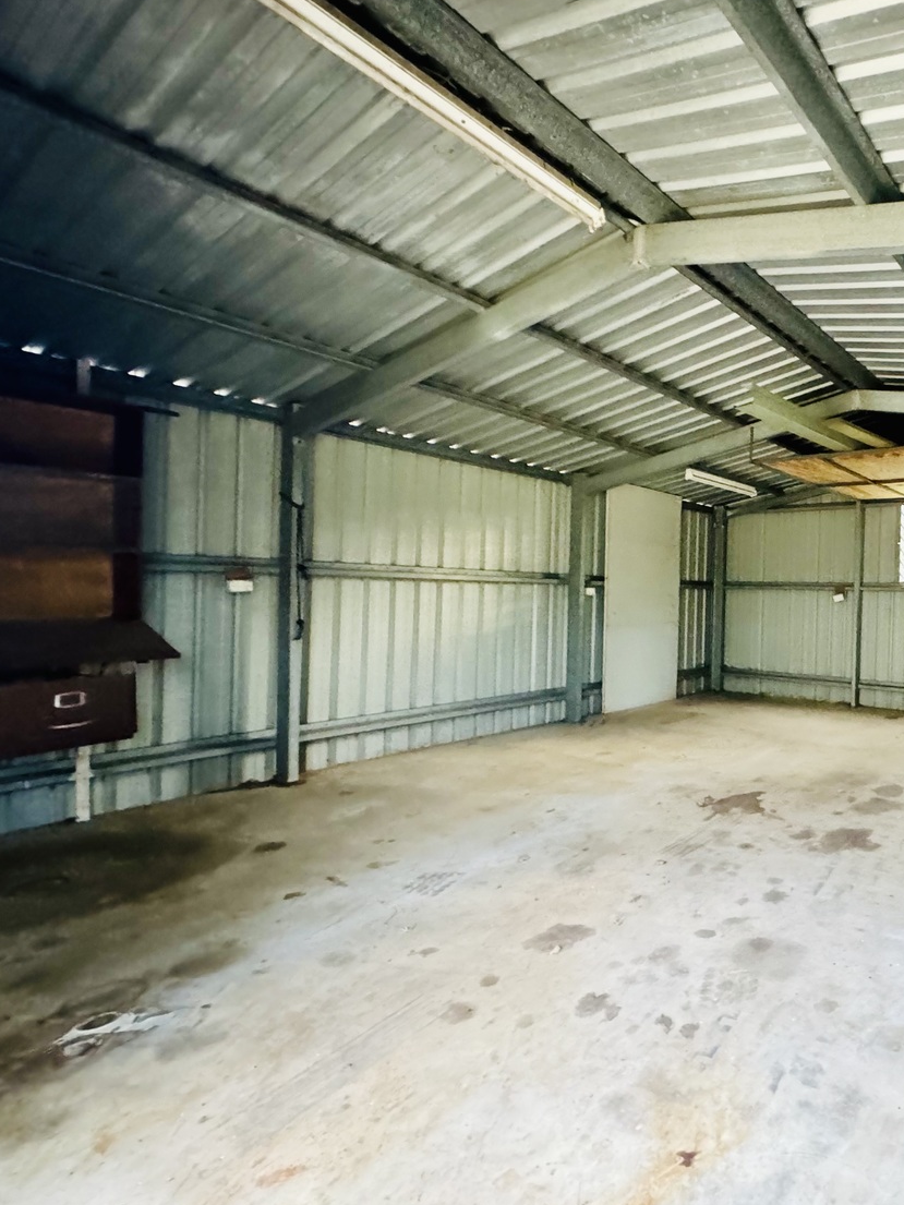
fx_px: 661
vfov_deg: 84.7
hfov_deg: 60.6
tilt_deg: -2.1
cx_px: 774
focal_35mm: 19
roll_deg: -0.5
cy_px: 601
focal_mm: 2.22
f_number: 2.2
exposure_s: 1/40
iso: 1250
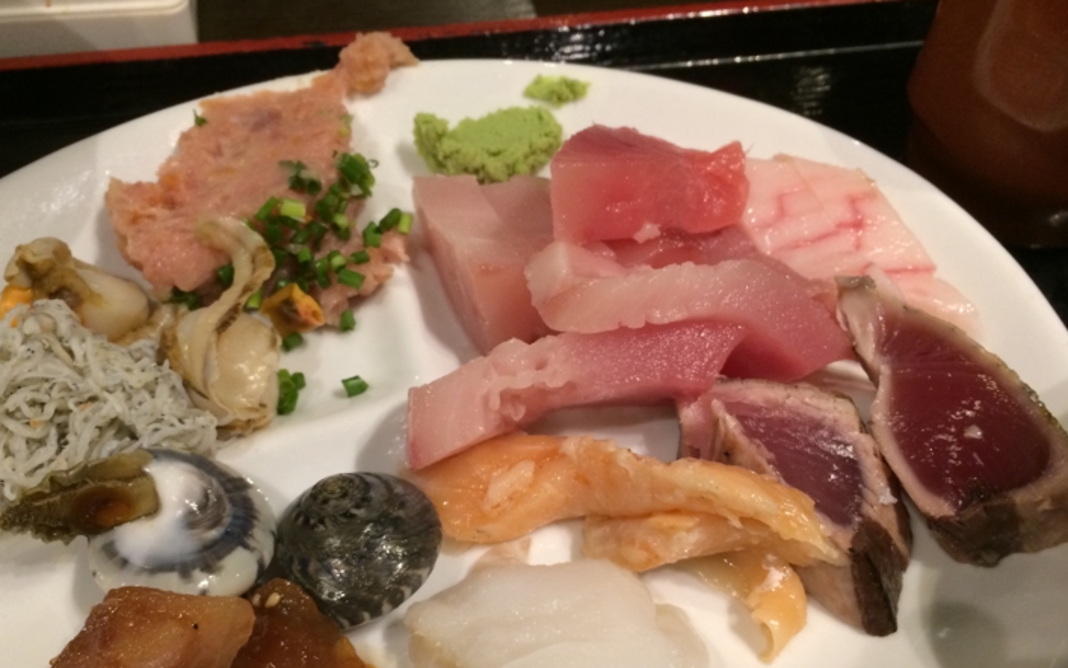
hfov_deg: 53.9
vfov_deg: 35.0
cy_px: 444
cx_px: 476
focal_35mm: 36
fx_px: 1048
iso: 160
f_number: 2.2
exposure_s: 1/30
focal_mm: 4.12
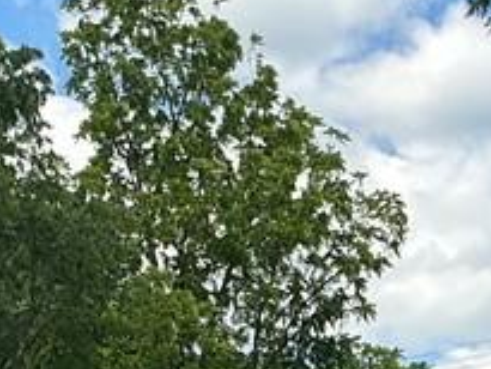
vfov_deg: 9.8
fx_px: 2058
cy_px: 623
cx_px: 247
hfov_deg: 13.6
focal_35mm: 145
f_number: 1.8
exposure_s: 1/1015
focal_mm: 3
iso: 25
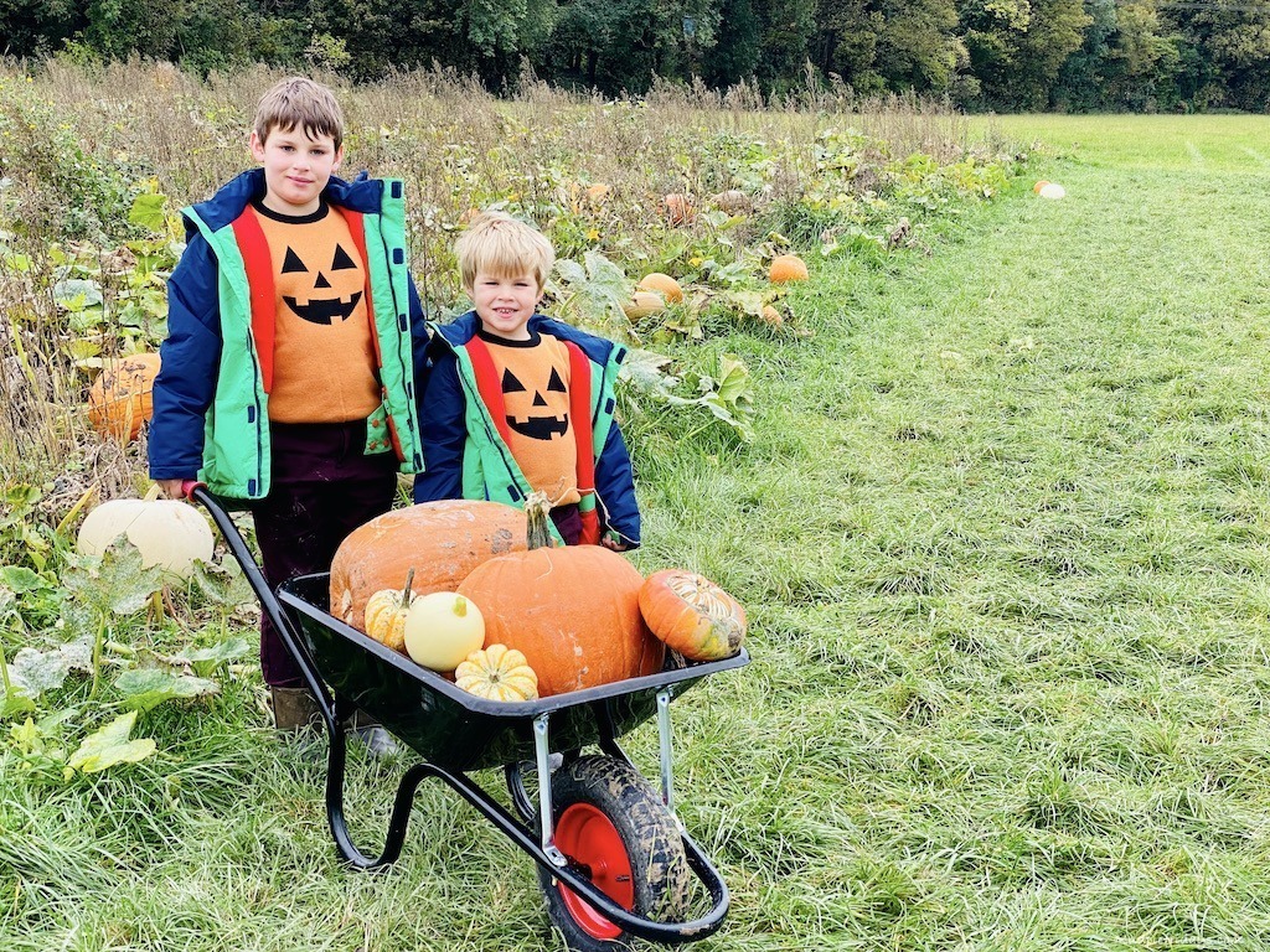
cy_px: 476
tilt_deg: -9.1
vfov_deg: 28.0
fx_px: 1908
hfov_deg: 36.8
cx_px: 635
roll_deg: +1.8
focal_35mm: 52
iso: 20
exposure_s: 1/189
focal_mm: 6
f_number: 2
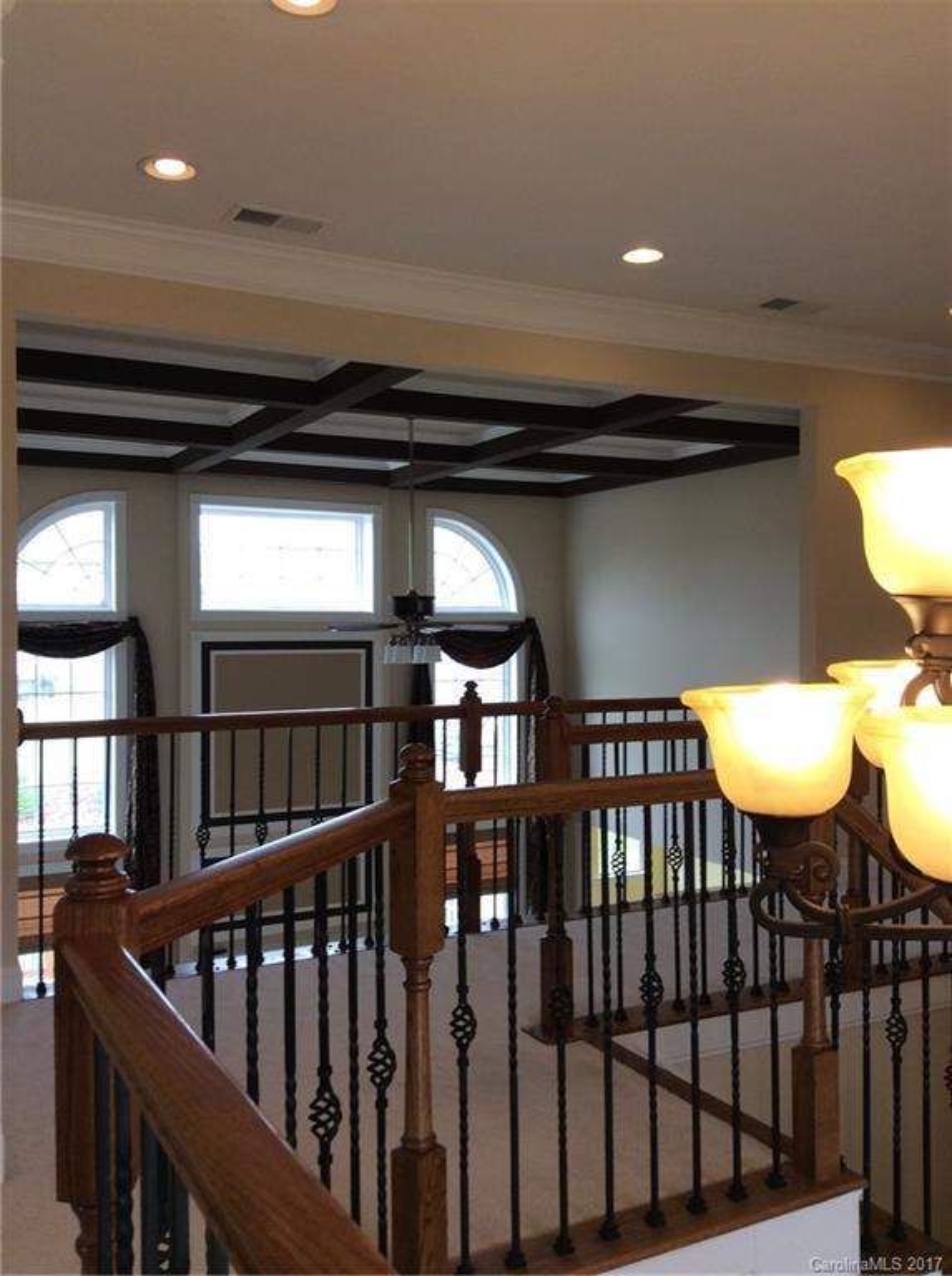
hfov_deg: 44.0
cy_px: 638
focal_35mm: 32
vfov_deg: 56.9
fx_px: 1177
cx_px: 476
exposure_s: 1/60
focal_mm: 3.3
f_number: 2.4
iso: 40
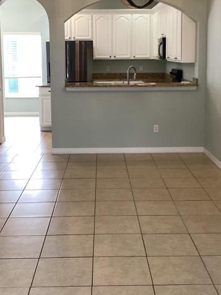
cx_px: 109
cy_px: 98
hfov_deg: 29.1
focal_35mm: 50
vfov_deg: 37.8
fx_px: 426
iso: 100
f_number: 2.4
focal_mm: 3.3
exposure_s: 1/60
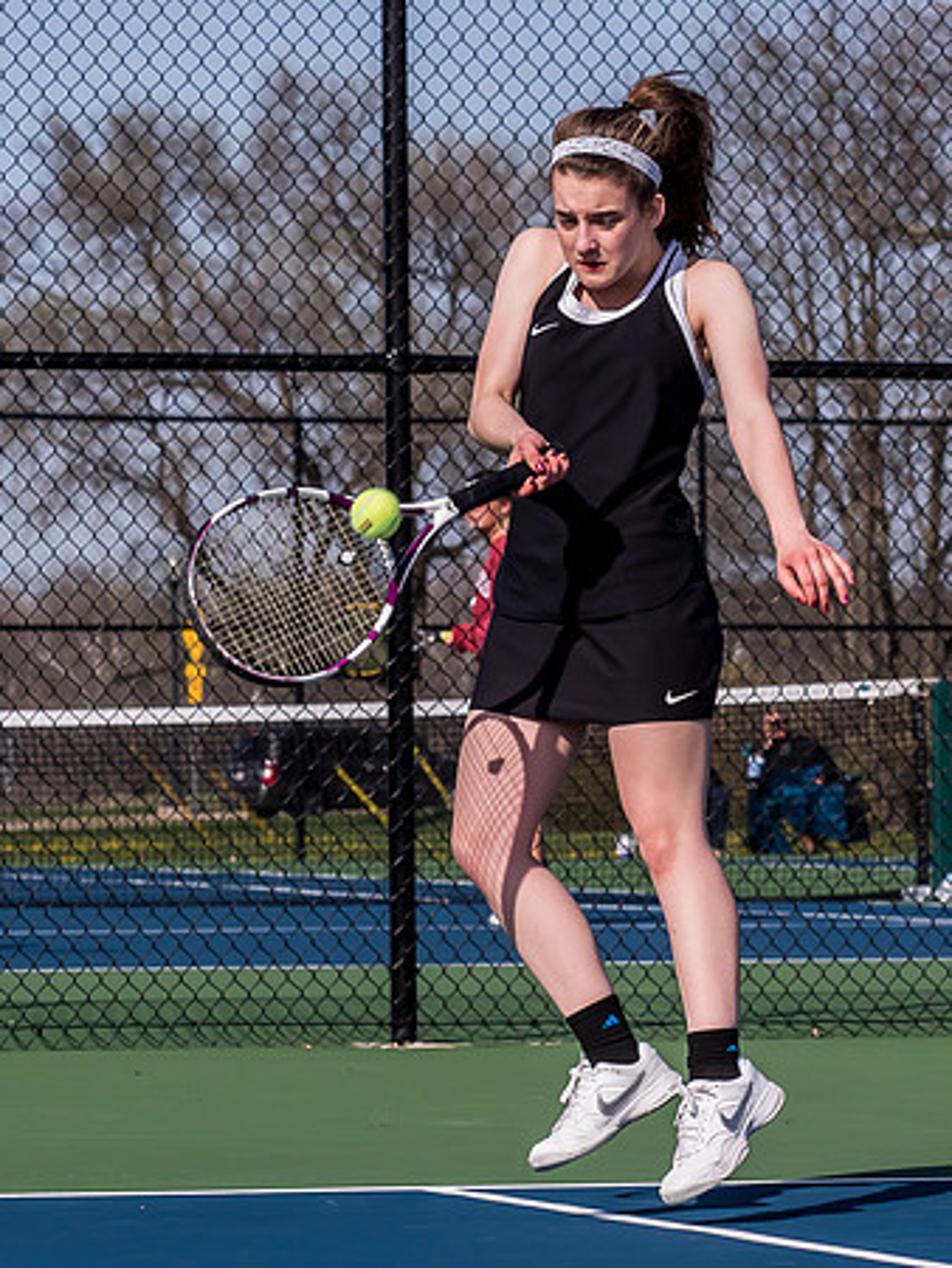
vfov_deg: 8.4
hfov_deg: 6.3
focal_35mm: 235
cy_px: 540
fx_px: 8602
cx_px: 517
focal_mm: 60
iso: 320
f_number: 5
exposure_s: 1/1600
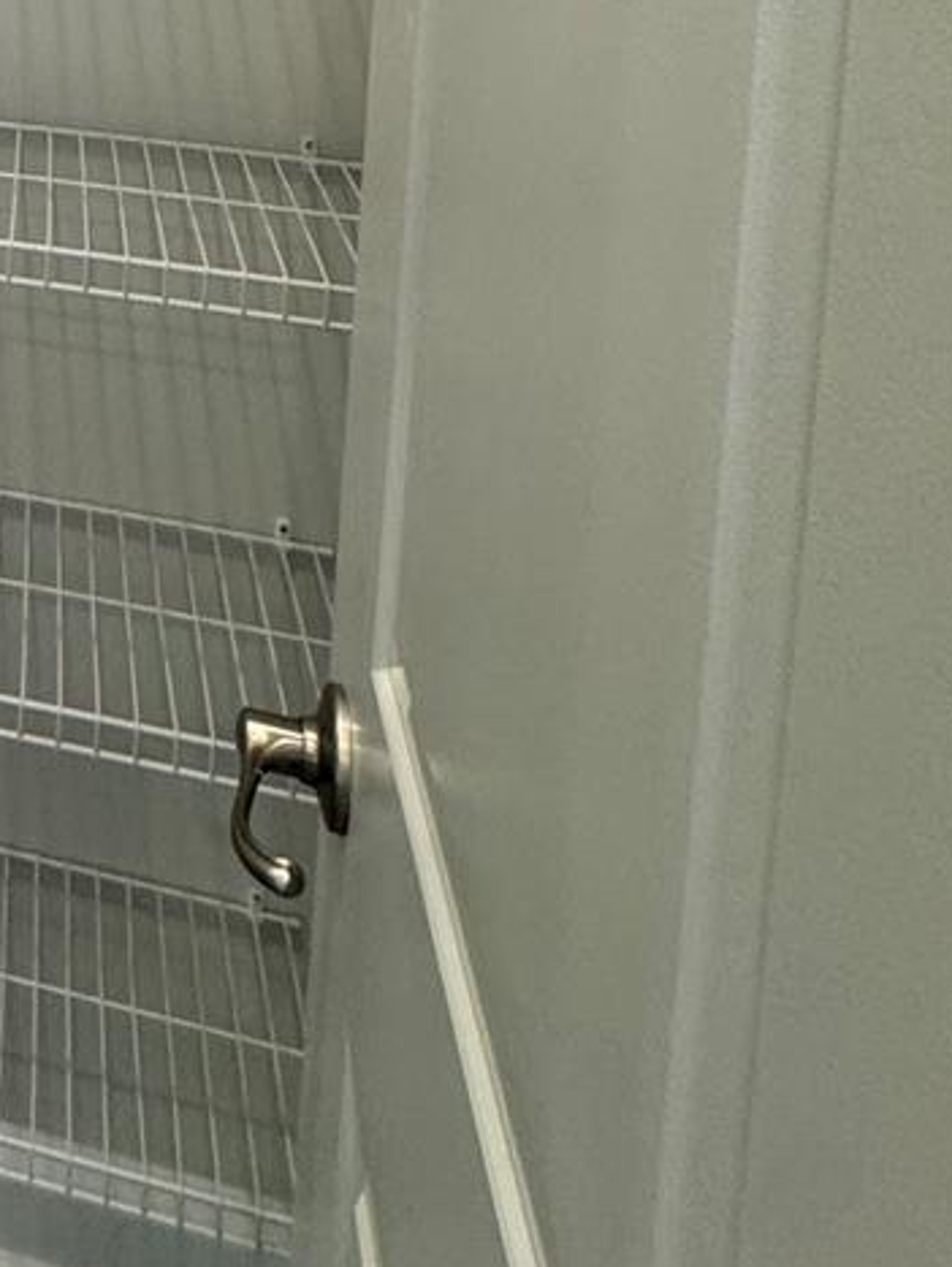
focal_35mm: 46
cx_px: -464
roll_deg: -0.9
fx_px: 1684
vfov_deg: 33.2
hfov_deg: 24.7
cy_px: -271
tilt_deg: -3.8
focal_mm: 2.22
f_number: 2.2
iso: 200
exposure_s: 1/120
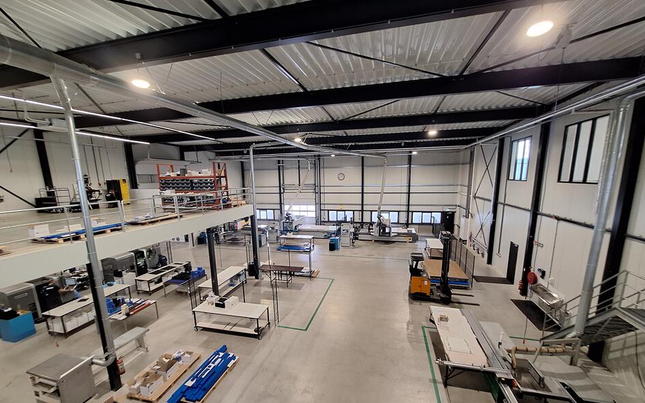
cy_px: 224
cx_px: 322
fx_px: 246
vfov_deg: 78.4
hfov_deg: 105.3
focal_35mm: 14
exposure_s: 1/50
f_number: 2.2
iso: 200
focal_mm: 1.74
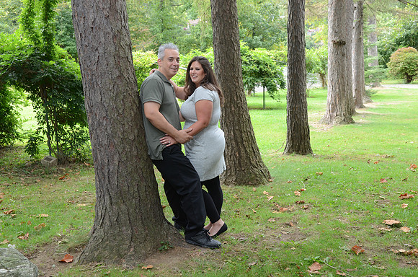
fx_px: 452
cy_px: 138
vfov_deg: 34.1
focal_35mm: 39
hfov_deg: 49.6
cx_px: 209
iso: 500
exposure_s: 1/125
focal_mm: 26
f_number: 5.6
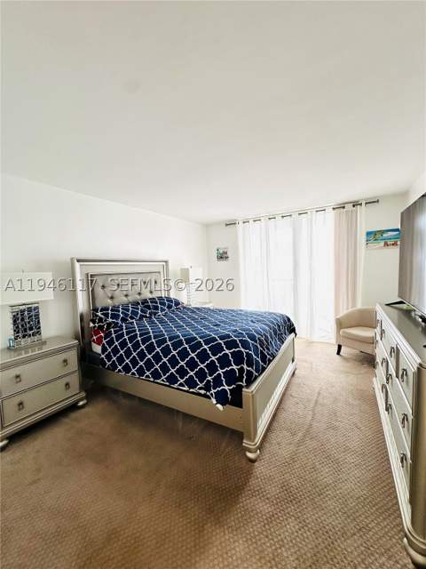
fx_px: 230
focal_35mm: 14
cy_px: 284
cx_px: 213
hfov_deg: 85.7
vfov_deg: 102.1
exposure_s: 1/99
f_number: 2.2
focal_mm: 2.22
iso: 125
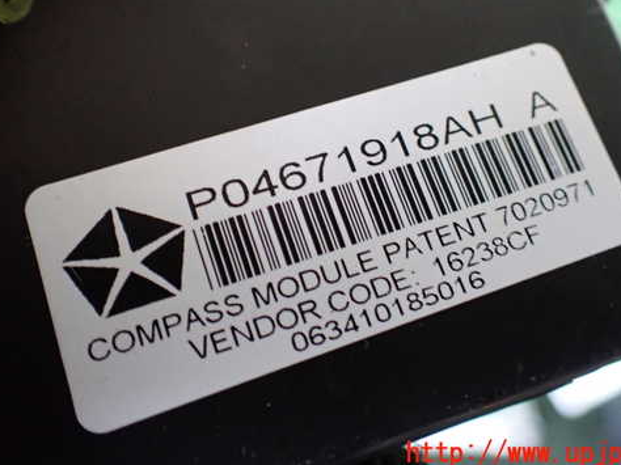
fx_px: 681
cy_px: 176
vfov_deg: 37.5
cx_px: 309
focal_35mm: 38
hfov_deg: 49.0
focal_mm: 5.4
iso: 800
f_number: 2.3
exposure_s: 1/40
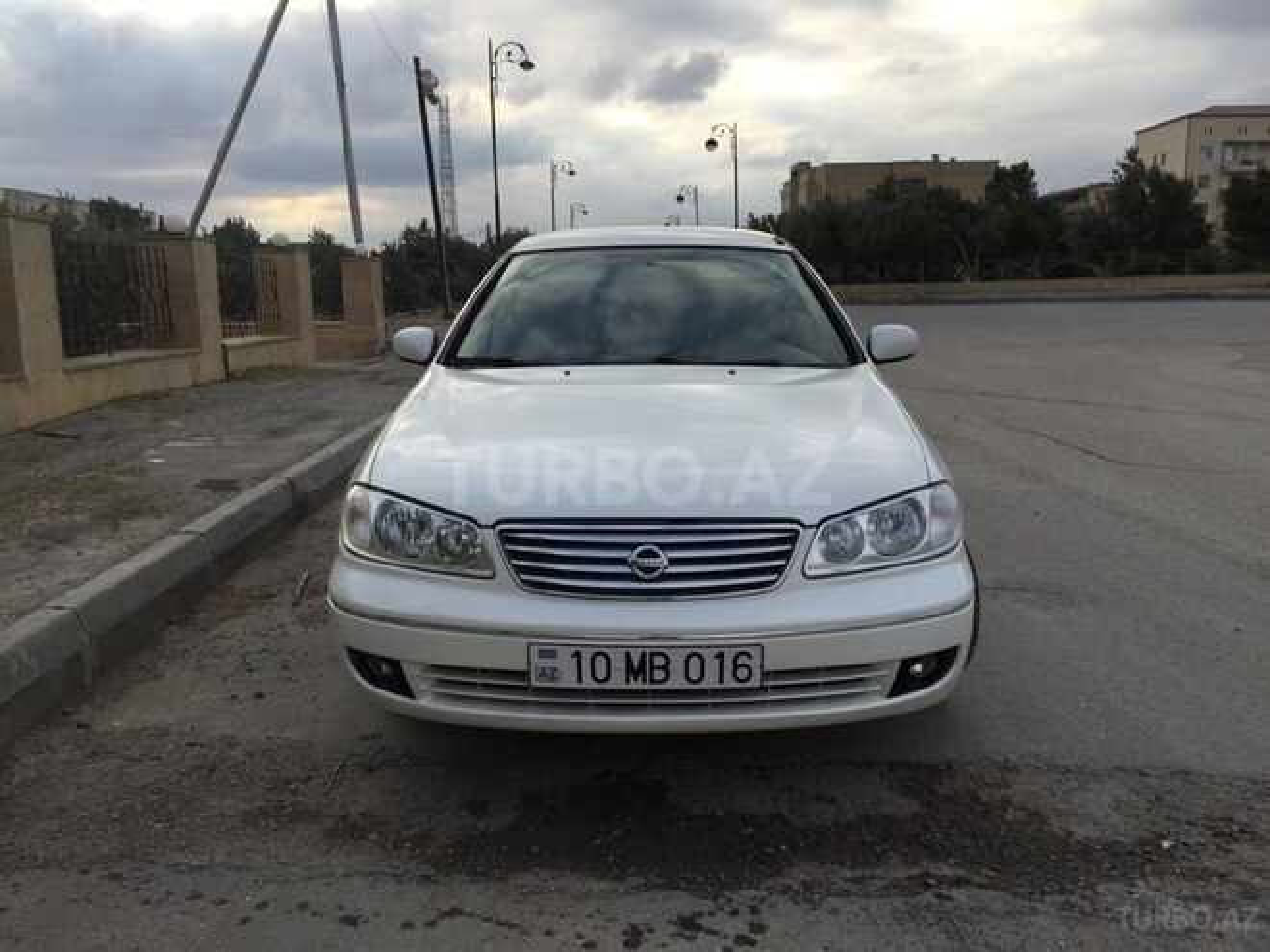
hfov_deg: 61.7
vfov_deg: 48.2
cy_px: 476
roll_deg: -1.3
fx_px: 1064
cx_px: 635
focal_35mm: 29
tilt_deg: -10.0
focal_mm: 4.15
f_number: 2.2
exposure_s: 1/1464
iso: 32
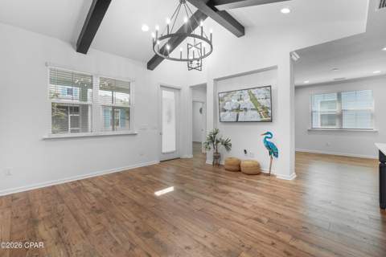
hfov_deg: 100.4
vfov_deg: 77.3
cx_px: 193
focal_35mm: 15
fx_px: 161
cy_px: 128
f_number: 6.3
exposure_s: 1/5
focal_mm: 10
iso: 100
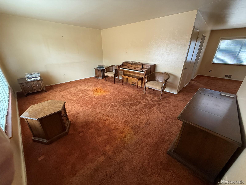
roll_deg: +0.2
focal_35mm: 14
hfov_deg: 102.1
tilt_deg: -21.9
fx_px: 99
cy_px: 92
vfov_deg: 85.7
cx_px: 123
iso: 320
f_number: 2.2
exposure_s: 1/77
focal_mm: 2.22
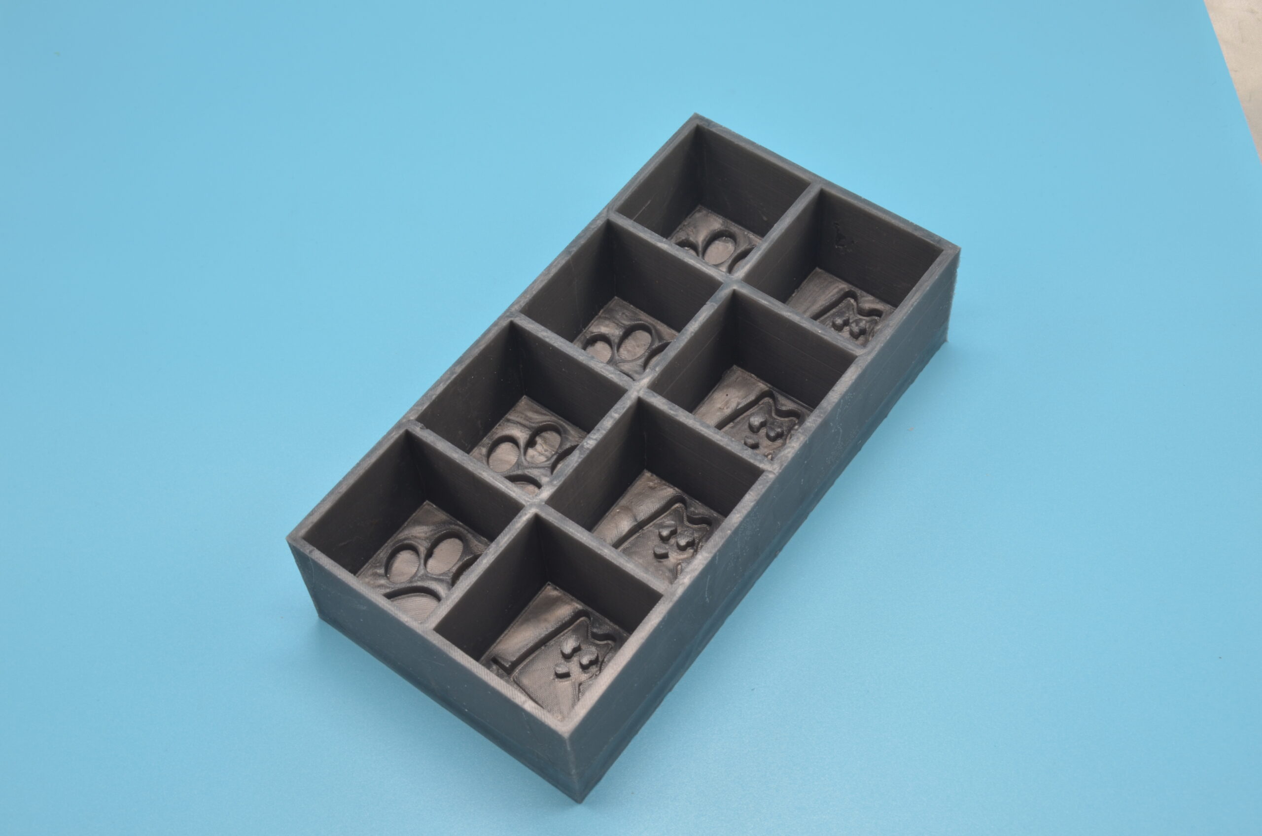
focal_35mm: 48
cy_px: 418
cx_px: 631
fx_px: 1679
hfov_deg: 41.2
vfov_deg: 28.0
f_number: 10
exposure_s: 1/30
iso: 200
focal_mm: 32
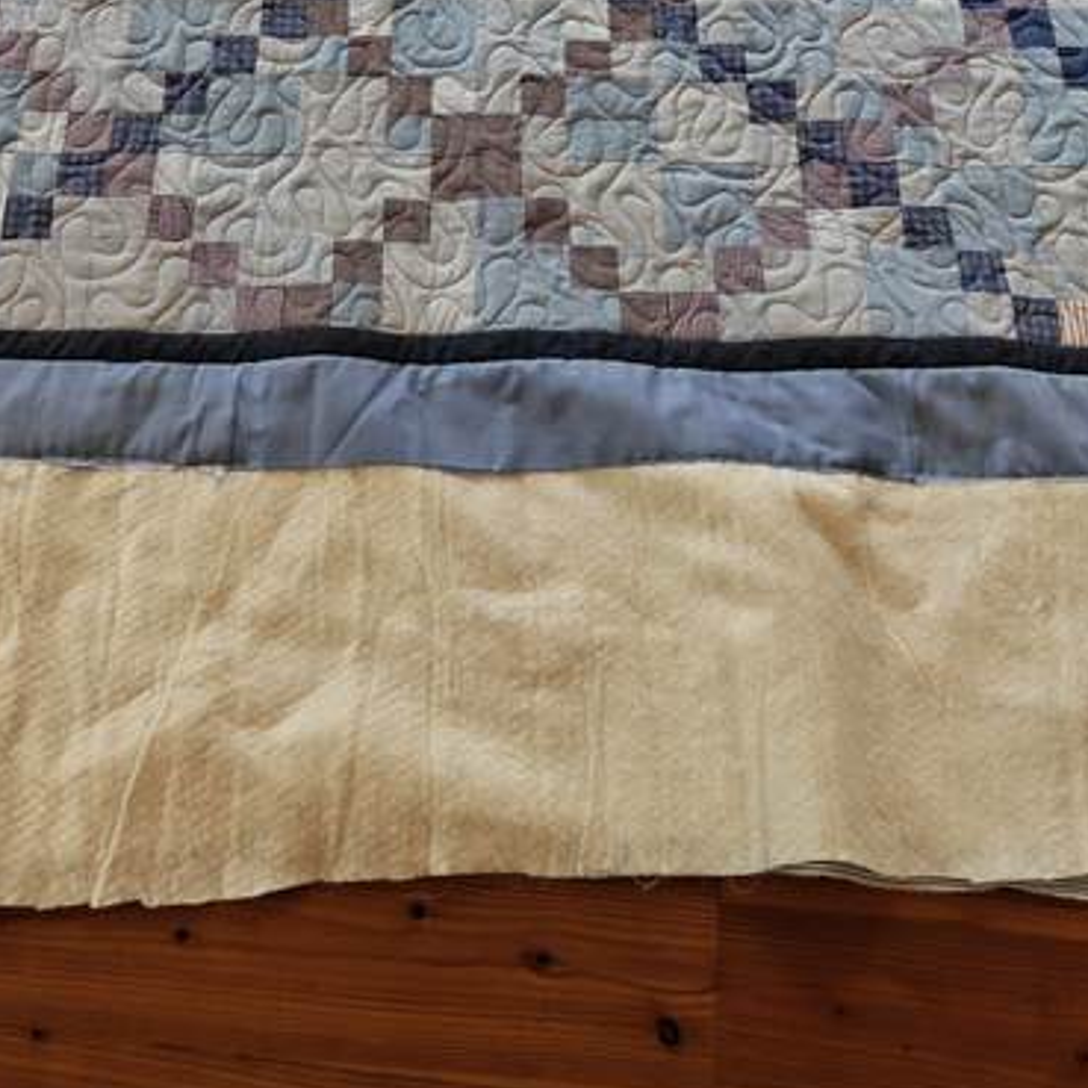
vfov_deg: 32.8
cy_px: -71
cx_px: 383
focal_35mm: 46
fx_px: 1636
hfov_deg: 36.5
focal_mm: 6.57
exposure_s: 1/100
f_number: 1.68
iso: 380
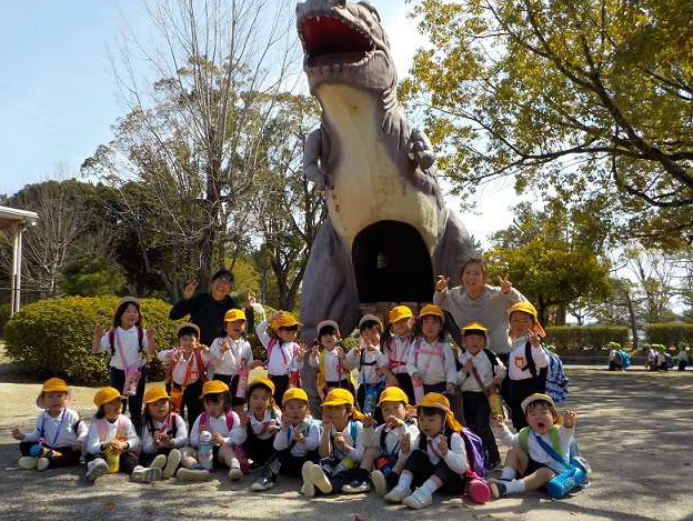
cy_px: 267
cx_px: 339
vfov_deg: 44.2
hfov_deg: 56.8
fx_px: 641
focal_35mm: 32
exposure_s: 1/1000
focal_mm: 4.1
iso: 125
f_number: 3.3
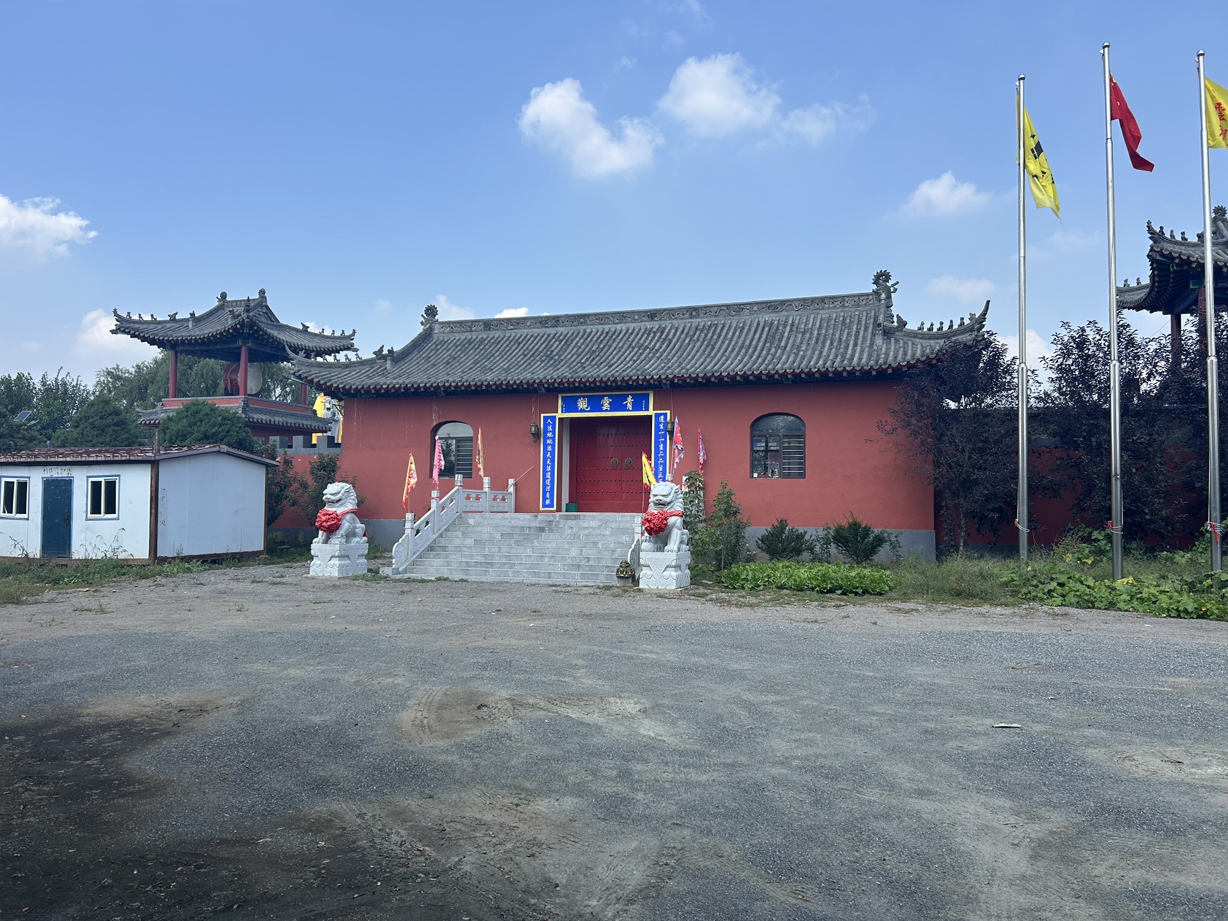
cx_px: 614
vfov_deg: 53.1
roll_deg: -1.3
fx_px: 922
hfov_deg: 67.3
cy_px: 460
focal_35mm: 26
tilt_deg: +3.1
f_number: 1.5
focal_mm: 5.7
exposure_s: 1/2994
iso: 50
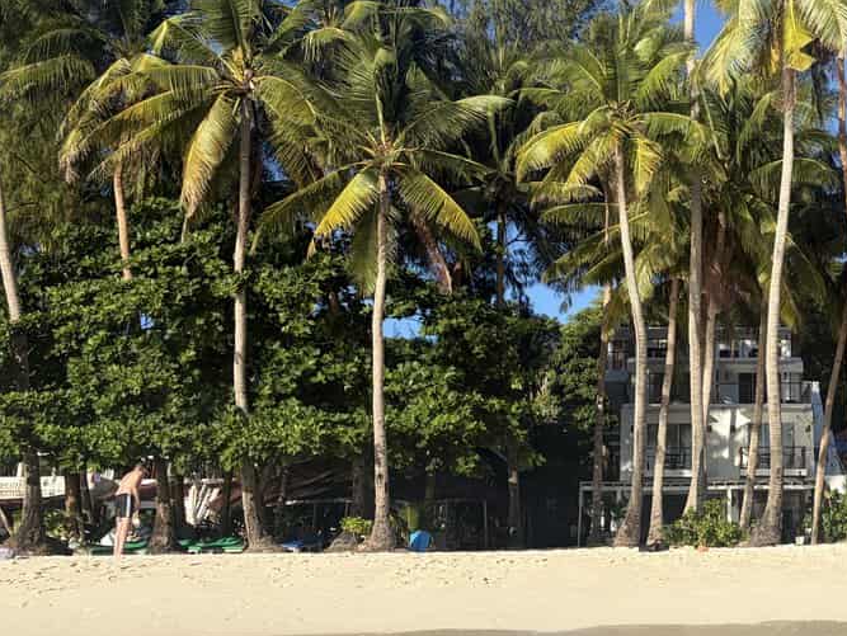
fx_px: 1175
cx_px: 740
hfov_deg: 37.4
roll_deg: -0.8
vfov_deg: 30.3
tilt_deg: +17.8
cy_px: 341
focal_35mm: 48
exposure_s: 1/2747
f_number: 1.6
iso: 50
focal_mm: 5.96
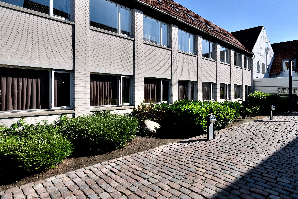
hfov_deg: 81.2
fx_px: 174
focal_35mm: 21
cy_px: 87
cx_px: 147
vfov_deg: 59.3
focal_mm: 9.4
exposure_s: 1/850
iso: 160
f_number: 5
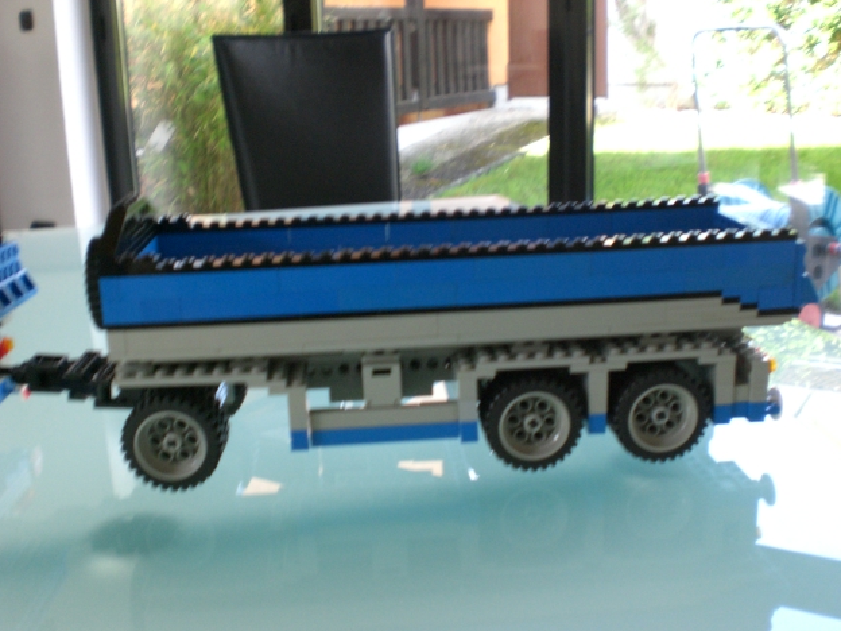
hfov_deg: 47.9
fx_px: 948
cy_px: 322
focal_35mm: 39
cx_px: 423
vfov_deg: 36.8
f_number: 3.1
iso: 200
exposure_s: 1/80
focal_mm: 6.3
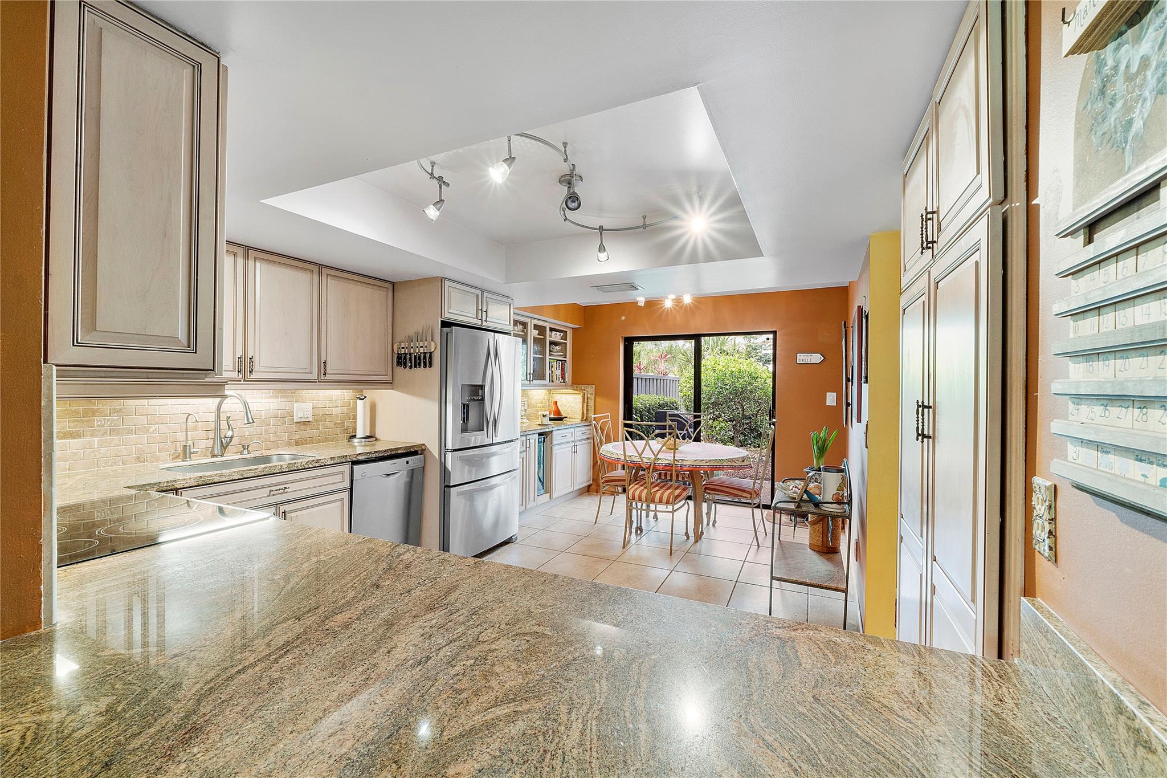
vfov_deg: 77.3
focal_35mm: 15
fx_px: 486
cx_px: 584
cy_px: 389
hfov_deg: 100.4
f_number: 11
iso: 160
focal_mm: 10
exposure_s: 1/2
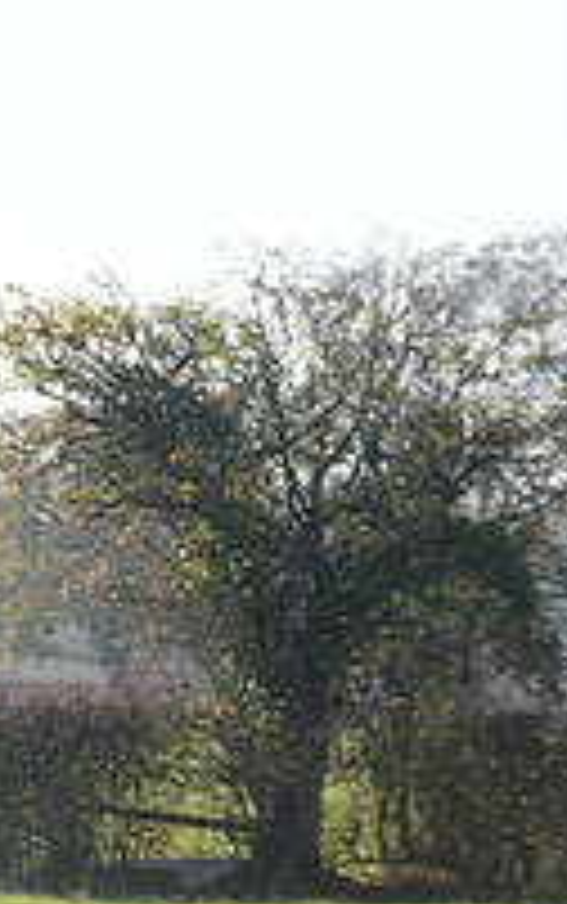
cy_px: 576
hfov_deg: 3.2
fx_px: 10140
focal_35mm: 411
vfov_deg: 5.1
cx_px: -688
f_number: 7.1
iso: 1000
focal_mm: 140
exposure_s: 1/1250
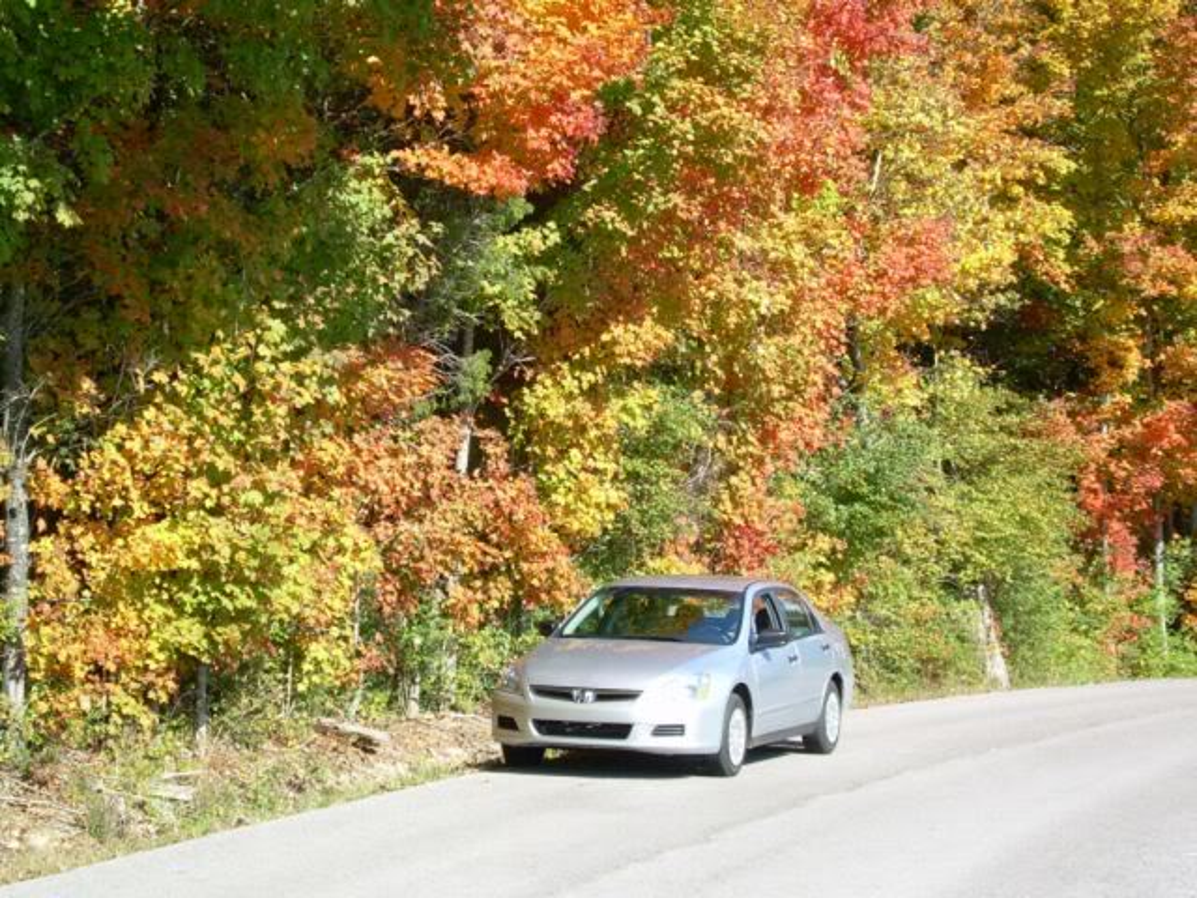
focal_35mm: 82
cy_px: 449
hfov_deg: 23.8
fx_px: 2836
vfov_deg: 18.0
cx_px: 598
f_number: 4
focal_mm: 13.9
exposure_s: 1/210
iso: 50
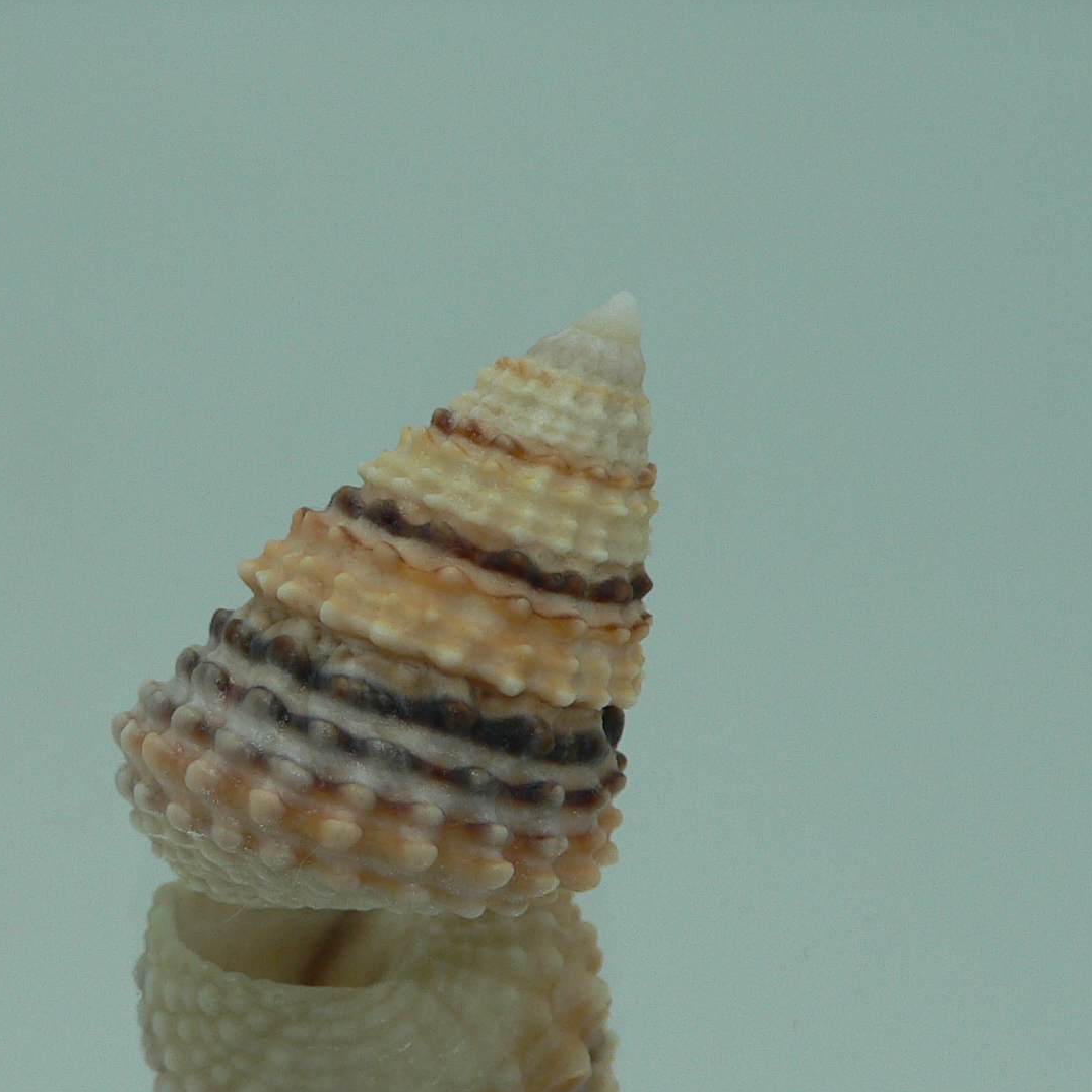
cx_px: 397
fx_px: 2070
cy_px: 715
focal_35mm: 58
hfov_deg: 29.4
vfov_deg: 29.4
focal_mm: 4.6
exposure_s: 1/60
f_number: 2.8
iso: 80
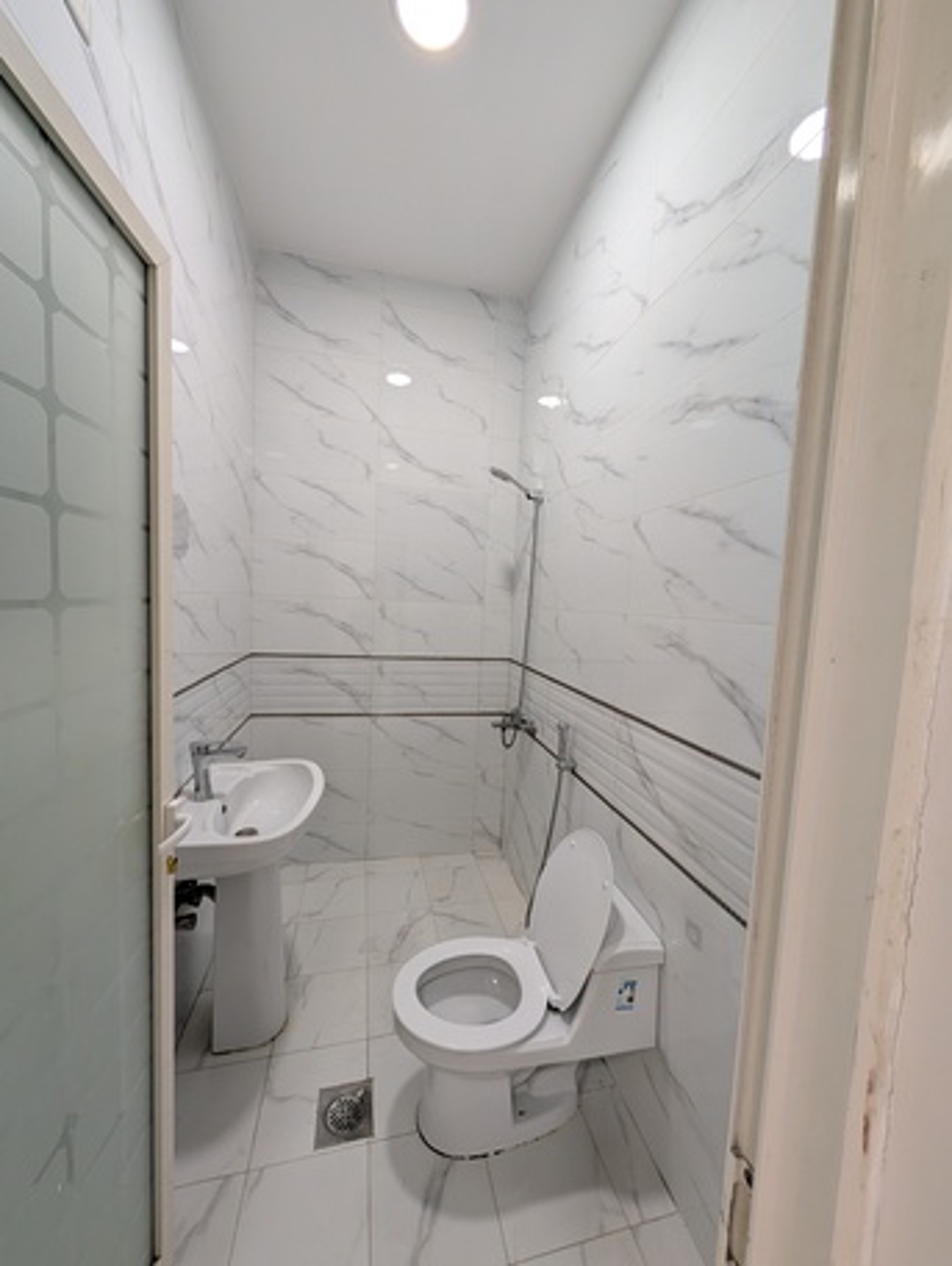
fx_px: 439
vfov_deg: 110.5
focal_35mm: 12
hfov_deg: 94.6
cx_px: 476
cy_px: 633
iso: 87
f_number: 1.7
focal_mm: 2.02
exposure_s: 1/72
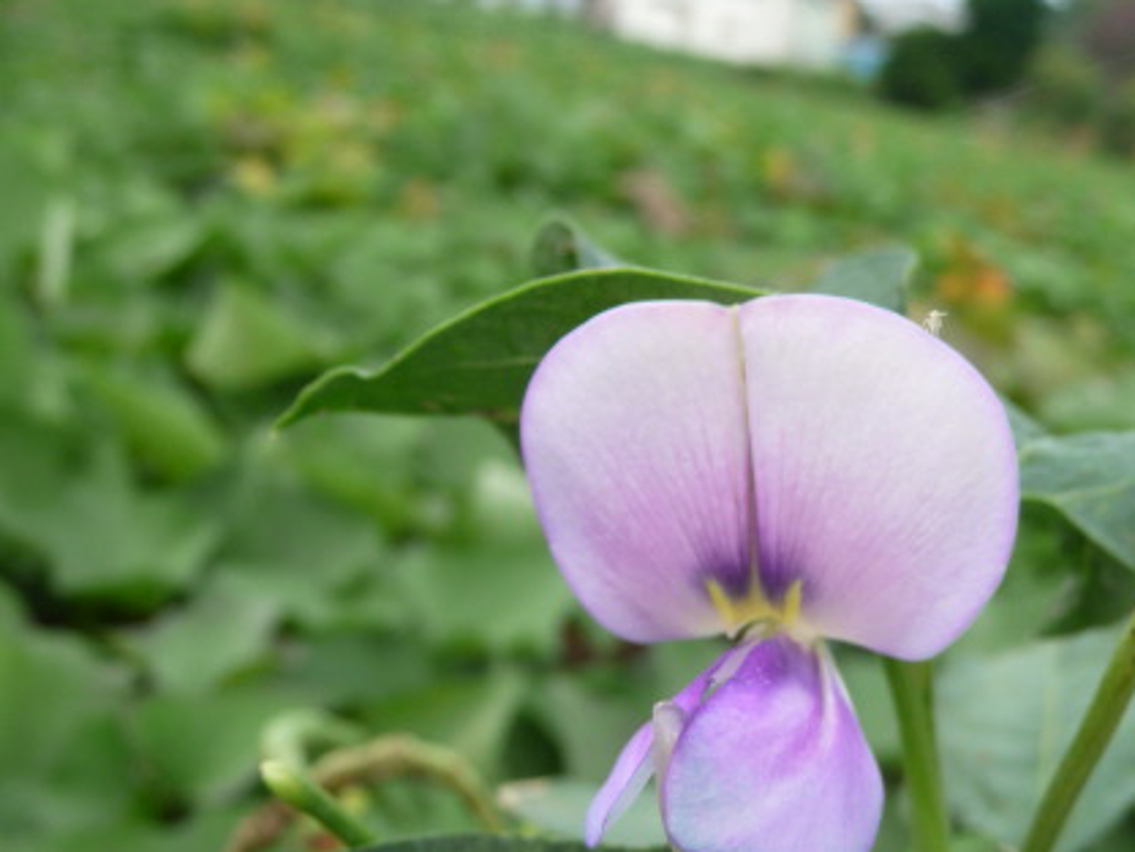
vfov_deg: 32.9
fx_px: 1410
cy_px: 645
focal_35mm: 43
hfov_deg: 43.2
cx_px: 759
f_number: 3.3
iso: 100
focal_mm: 4.7
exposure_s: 1/320
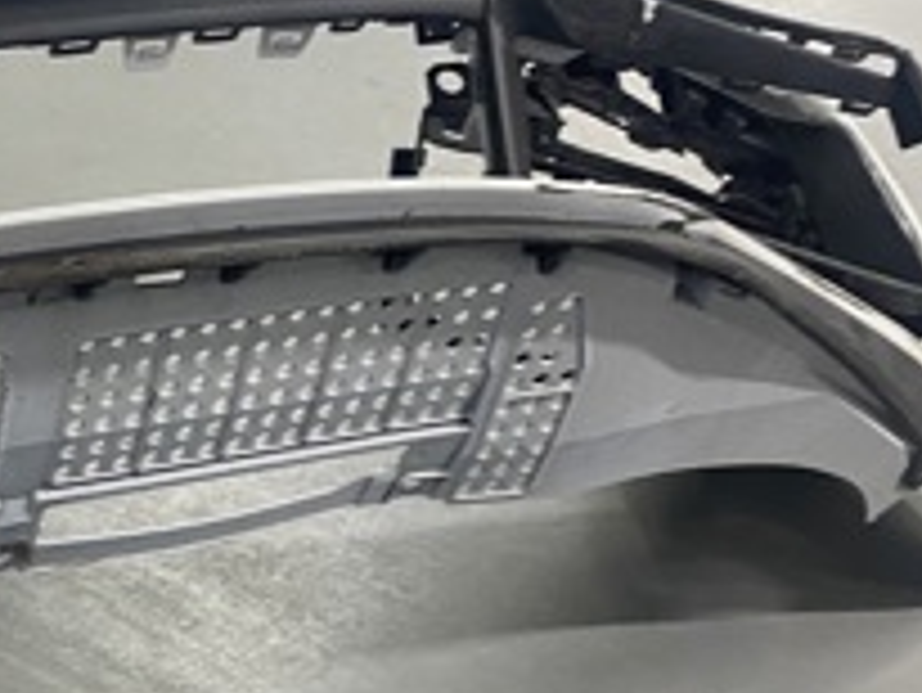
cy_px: 538
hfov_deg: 22.9
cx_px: -58
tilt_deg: -46.5
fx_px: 2159
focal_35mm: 81
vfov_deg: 18.1
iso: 100
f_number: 1.8
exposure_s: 1/50
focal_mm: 4.25
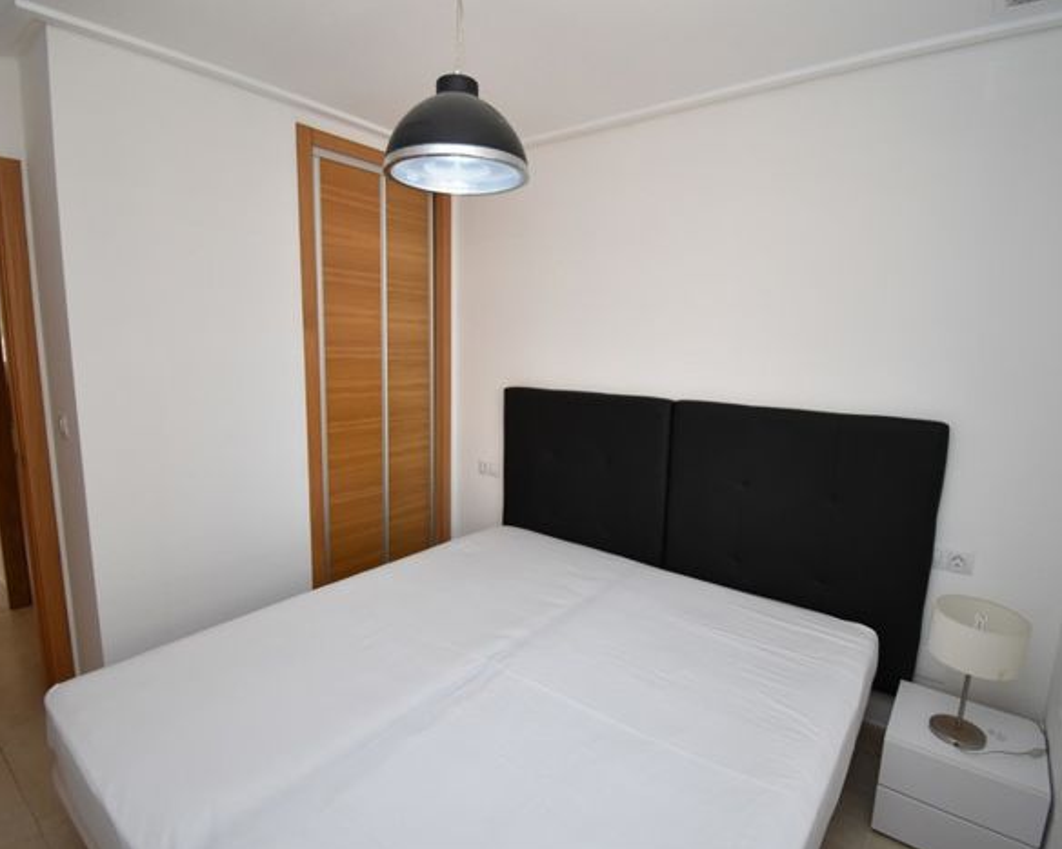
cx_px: 525
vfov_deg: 77.0
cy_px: 425
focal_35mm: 17
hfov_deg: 89.6
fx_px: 534
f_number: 4.5
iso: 500
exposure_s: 1/250
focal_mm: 10
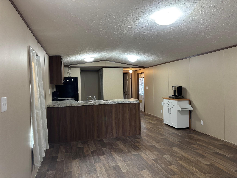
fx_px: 178
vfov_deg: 53.1
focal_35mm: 26
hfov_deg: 67.3
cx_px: 118
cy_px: 89
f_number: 1.6
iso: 125
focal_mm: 5.96
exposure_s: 1/60
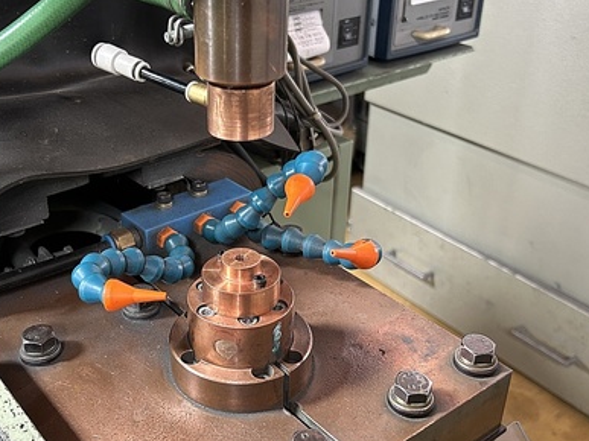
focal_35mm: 43
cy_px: 216
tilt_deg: -27.8
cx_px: 221
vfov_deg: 33.6
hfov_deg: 43.5
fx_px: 731
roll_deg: +1.7
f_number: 1.5
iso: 250
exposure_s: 1/60
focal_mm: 5.7
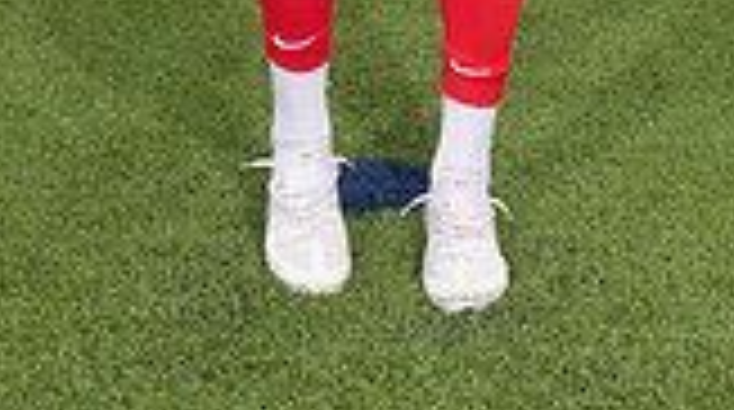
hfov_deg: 18.5
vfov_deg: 9.4
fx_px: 2254
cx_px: 419
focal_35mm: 116
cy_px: -550
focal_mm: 40
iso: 125
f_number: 7.1
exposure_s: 1/400
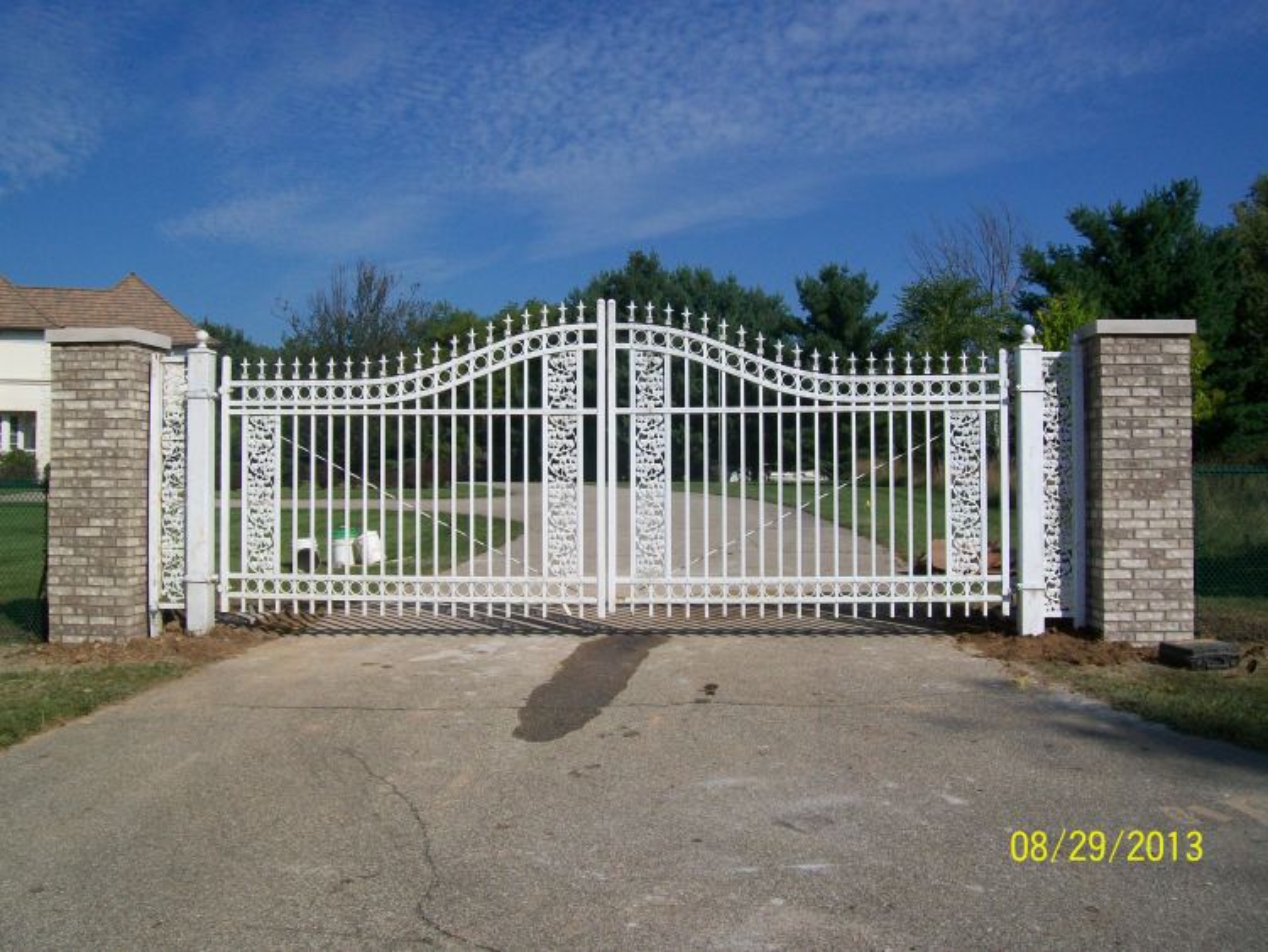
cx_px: 634
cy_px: 476
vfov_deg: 41.8
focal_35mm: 34
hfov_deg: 53.9
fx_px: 1246
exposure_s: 1/800
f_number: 4.9
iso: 64
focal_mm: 6.1
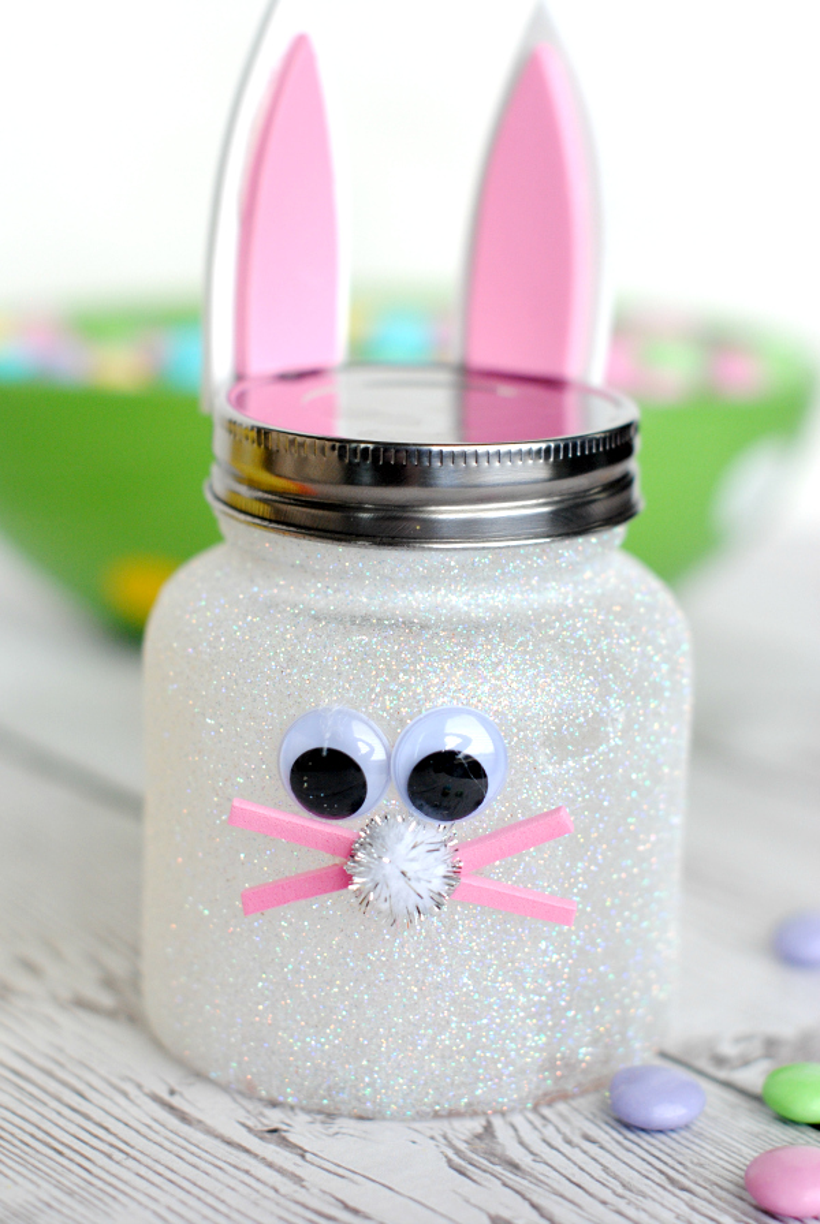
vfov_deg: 27.0
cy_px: 612
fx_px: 2554
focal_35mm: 75
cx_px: 410
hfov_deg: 18.2
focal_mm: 50
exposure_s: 1/640
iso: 400
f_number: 3.2
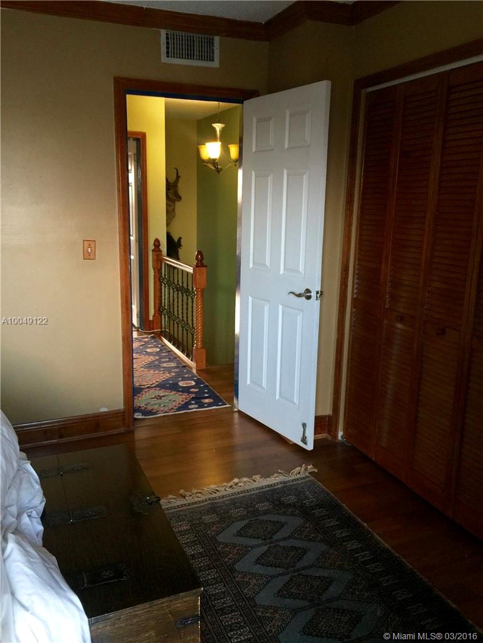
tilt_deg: -11.4
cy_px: 322
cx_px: 242
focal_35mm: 29
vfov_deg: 61.7
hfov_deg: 48.2
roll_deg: -0.8
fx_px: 540
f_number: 2.2
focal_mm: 4.15
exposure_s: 1/15
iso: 64
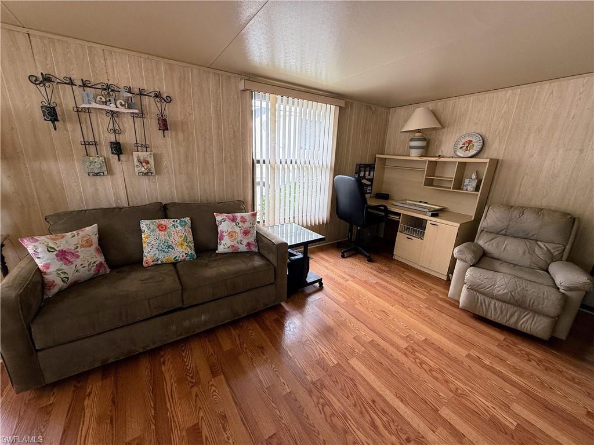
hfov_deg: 102.1
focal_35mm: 14
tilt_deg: -15.5
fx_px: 240
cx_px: 297
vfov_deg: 85.7
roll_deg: -2.0
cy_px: 222
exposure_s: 1/99
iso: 80
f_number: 2.2
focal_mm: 2.22
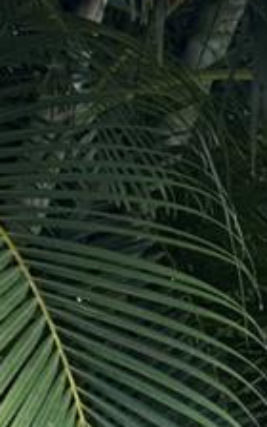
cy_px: 1088
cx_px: 568
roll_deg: -2.0
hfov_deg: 9.0
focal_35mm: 136
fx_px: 1583
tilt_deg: -2.5
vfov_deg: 11.8
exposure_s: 1/1091
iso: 100
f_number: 1.78
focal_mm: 6.76
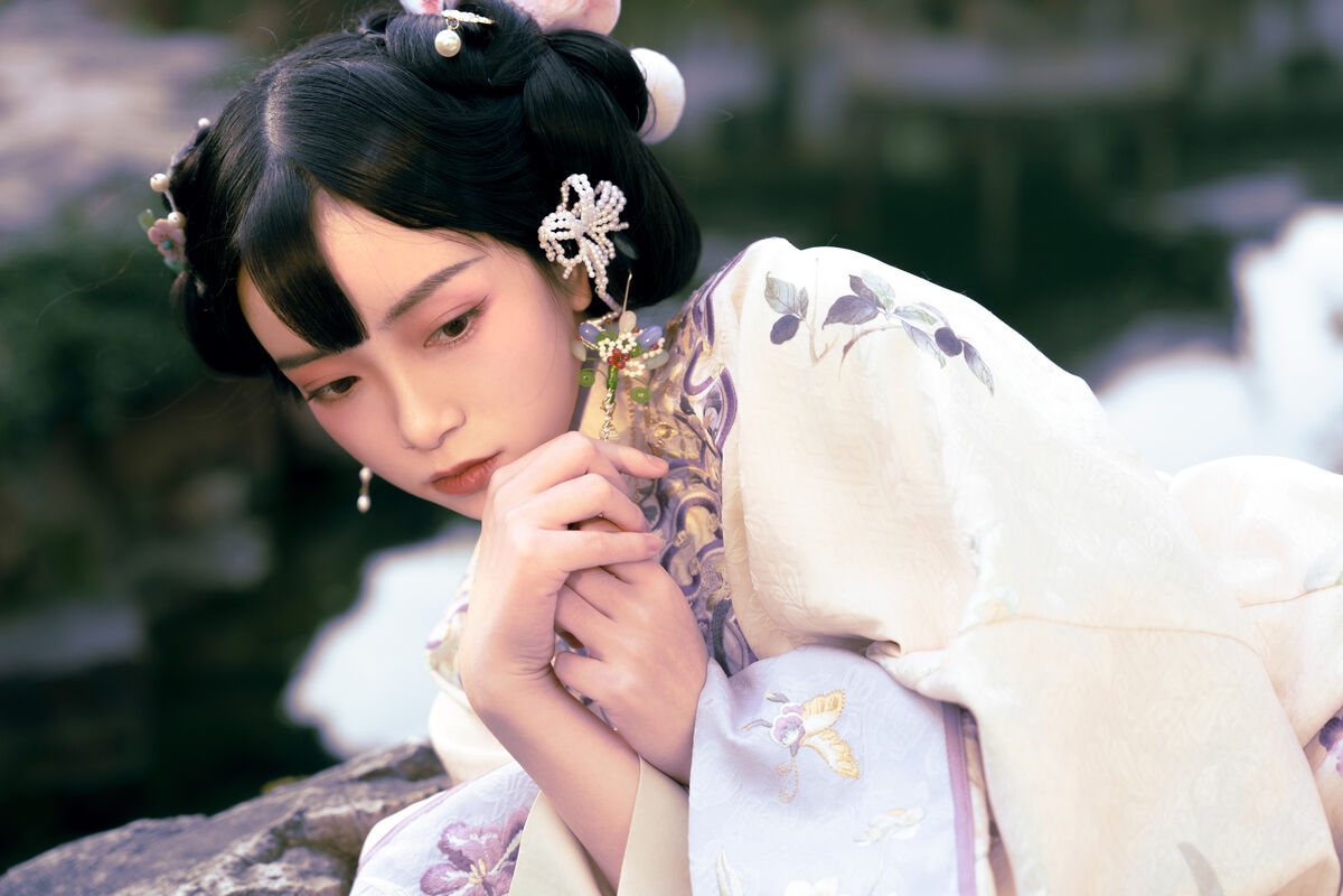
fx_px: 2275
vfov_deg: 22.3
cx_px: 672
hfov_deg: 32.9
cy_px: 448
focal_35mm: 61
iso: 500
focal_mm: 61
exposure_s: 1/1000
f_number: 2.8
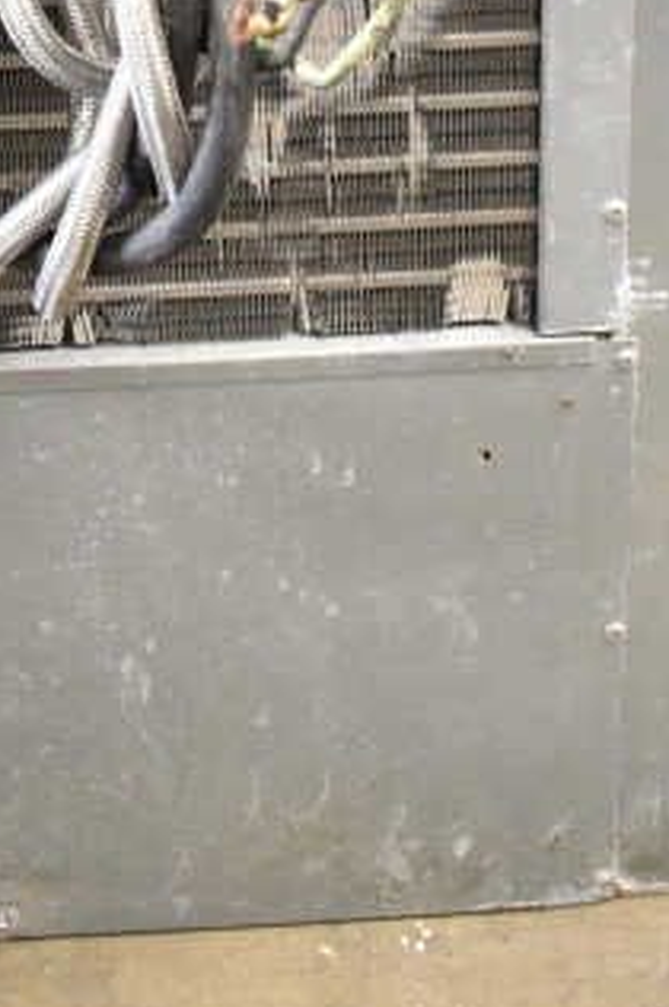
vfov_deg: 20.8
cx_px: 379
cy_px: -394
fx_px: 2430
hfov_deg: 15.7
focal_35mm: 87
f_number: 3.8
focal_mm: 20
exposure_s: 1/30
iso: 1600
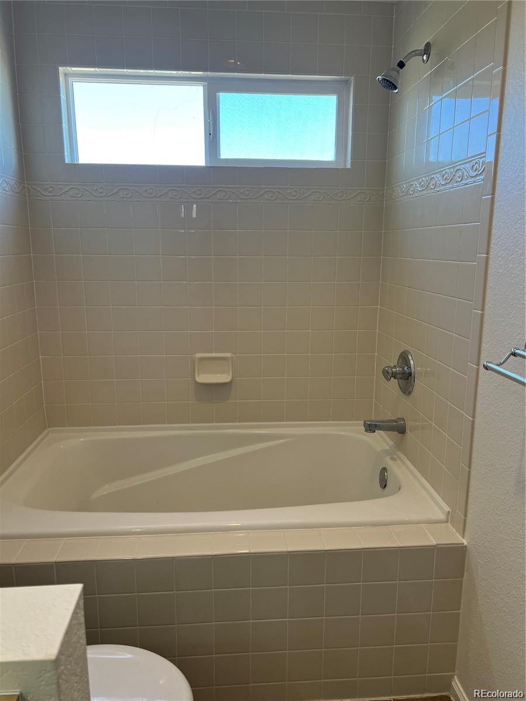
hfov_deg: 53.1
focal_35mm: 26
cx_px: 263
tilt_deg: -10.7
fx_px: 527
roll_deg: +0.0
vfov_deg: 67.3
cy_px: 350
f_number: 1.5
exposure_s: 1/120
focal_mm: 5.7
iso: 80
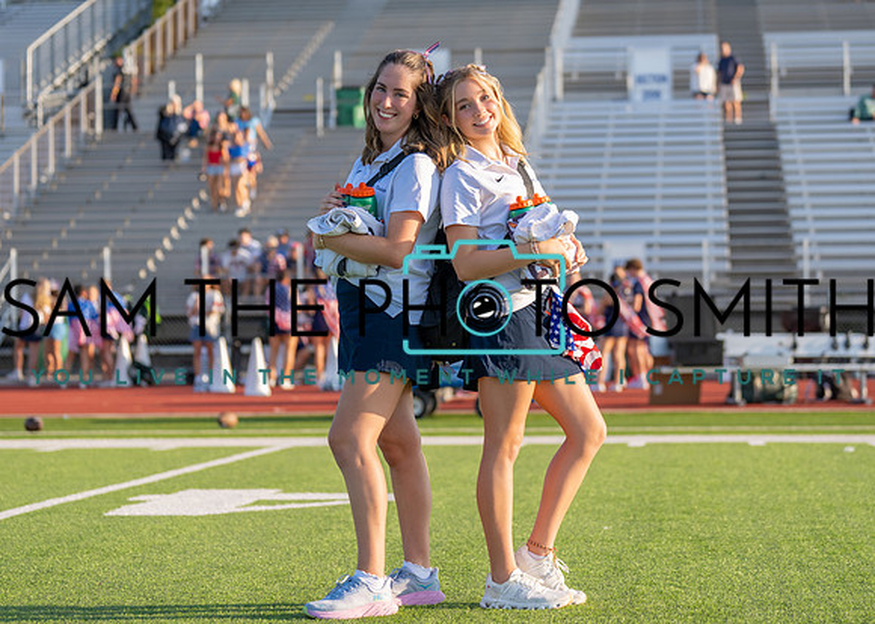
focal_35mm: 90
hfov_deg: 22.2
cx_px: 459
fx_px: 2225
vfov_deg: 16.0
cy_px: 251
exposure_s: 1/800
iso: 100
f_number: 2.8
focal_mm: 70
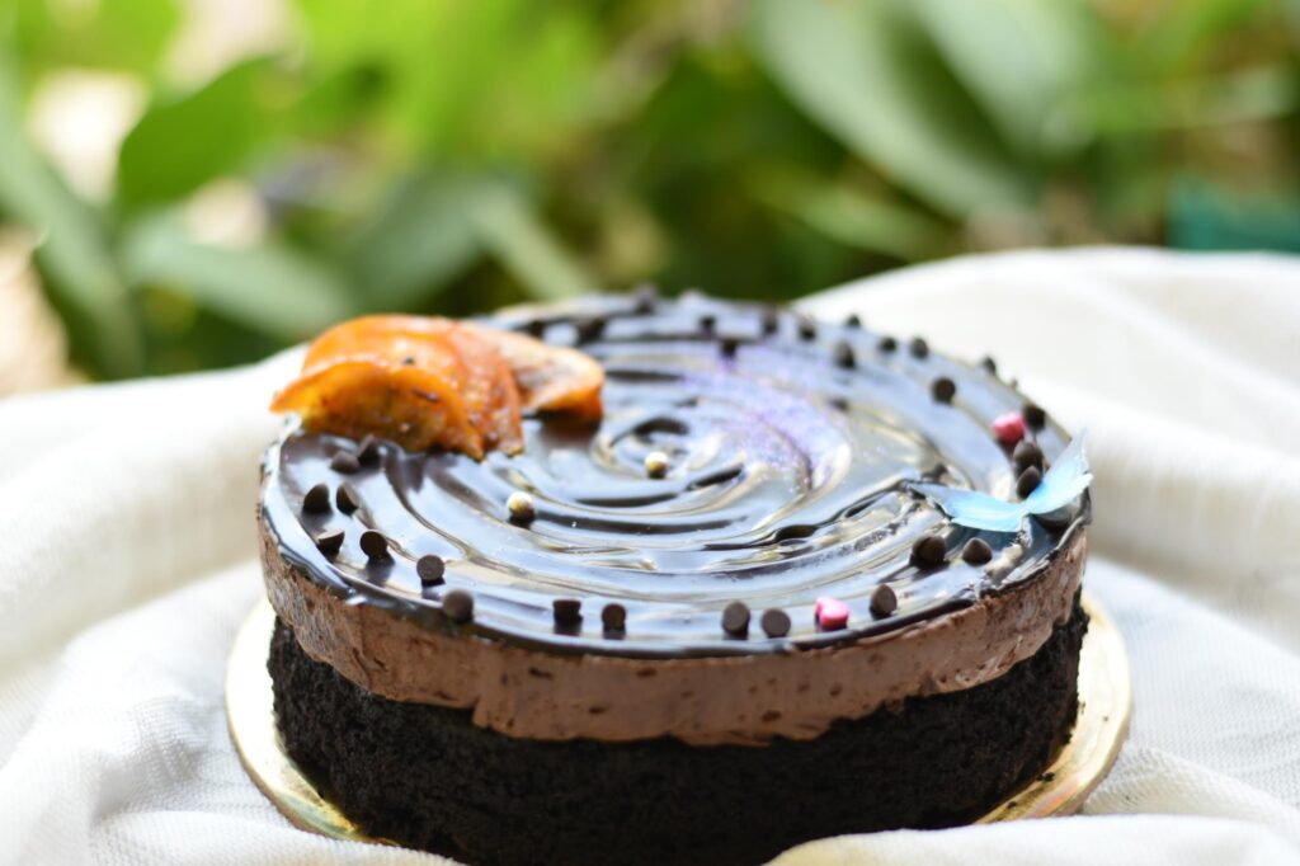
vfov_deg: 18.2
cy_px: 433
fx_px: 2707
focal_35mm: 75
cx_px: 650
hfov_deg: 27.0
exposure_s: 1/100
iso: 100
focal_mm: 50
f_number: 2.2
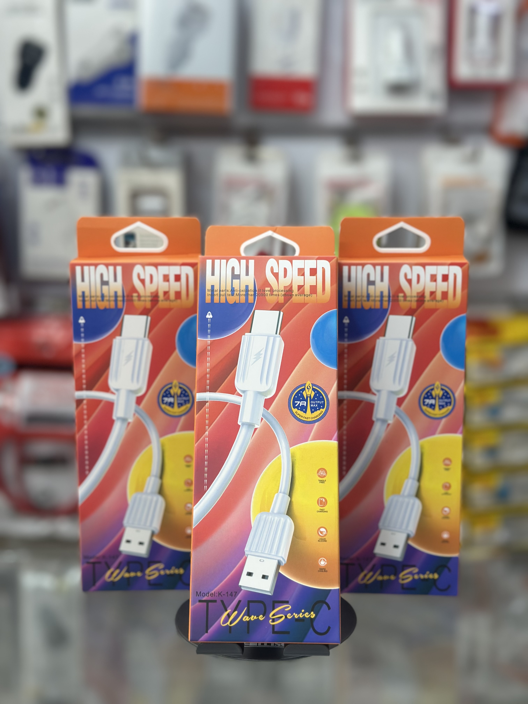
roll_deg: -0.8
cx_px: 264
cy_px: 352
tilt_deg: -10.9
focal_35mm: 48
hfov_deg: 30.3
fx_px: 976
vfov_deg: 39.7
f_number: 1.78
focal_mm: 6.86
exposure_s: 1/185
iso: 80
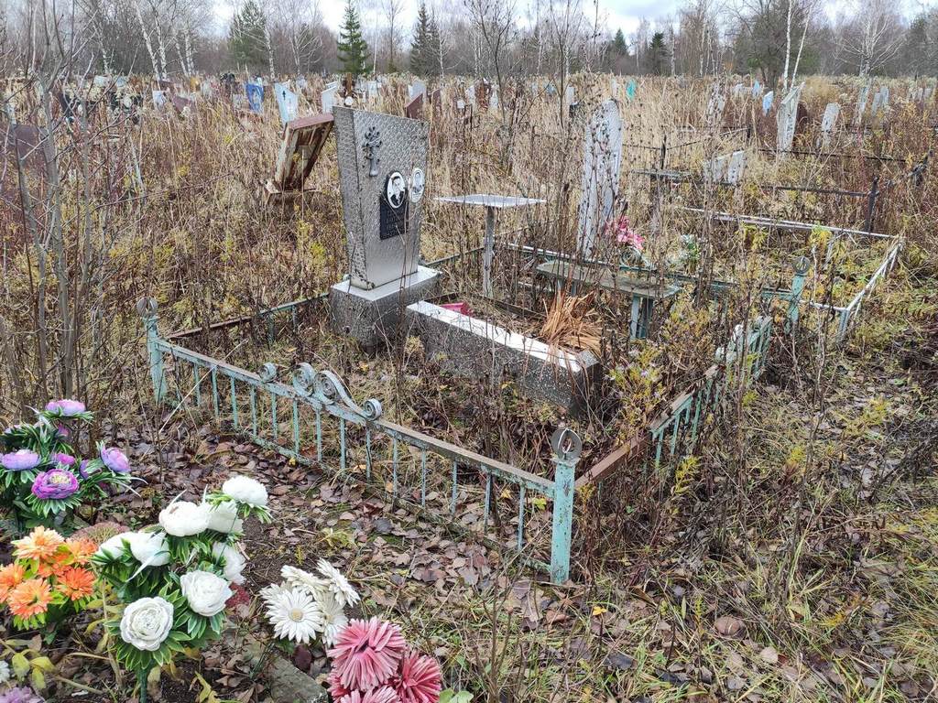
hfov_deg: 67.3
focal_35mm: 26
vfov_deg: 53.1
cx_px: 469
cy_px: 352
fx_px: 705
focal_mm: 4.77
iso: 138
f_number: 1.75
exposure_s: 1/100
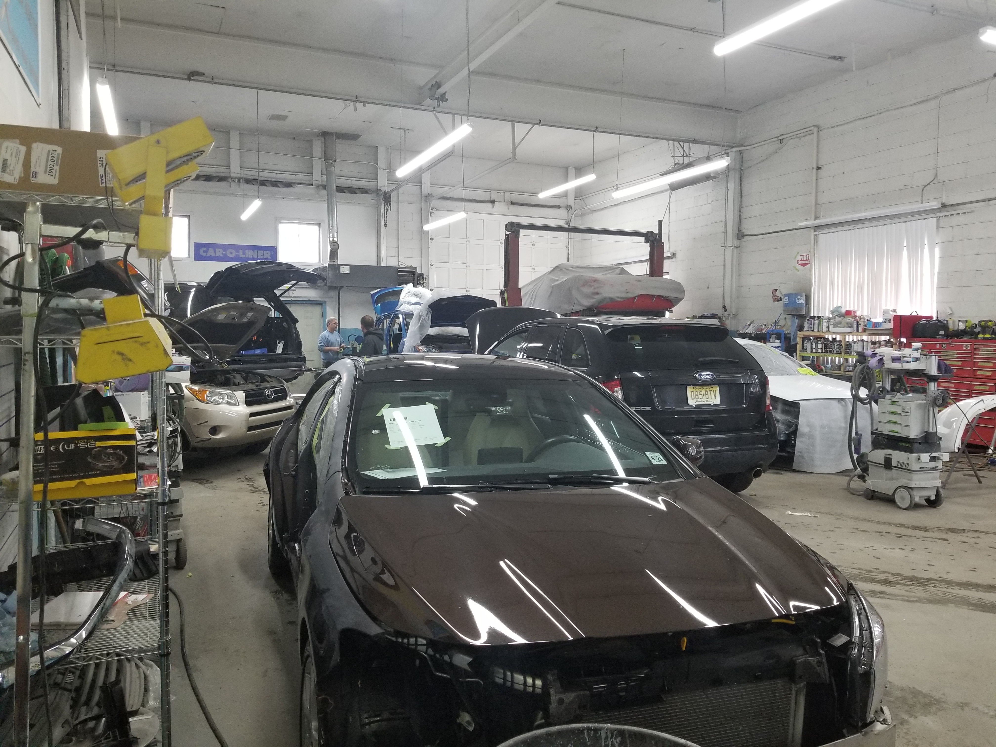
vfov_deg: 53.1
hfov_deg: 67.3
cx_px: 498
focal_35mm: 26
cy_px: 374
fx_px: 748
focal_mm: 4.25
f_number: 1.7
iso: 200
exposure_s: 1/60
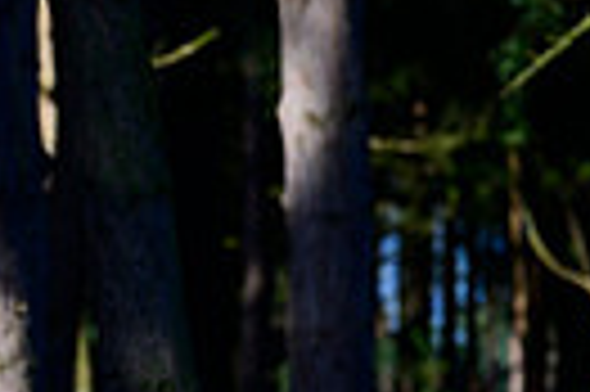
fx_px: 14502
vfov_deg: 1.5
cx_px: -680
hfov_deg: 2.3
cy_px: 561
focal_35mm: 886
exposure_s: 1/640
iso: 200
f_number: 5.6
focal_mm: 200
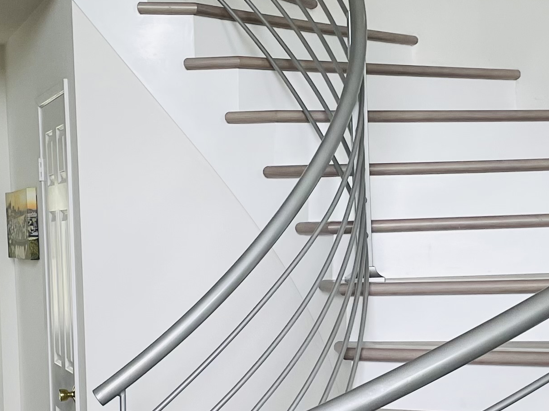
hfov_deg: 22.7
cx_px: 319
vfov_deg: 17.1
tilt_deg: -2.8
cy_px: 300
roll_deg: +2.0
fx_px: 1364
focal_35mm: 86
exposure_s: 1/121
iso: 100
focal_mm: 4.2
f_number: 1.6
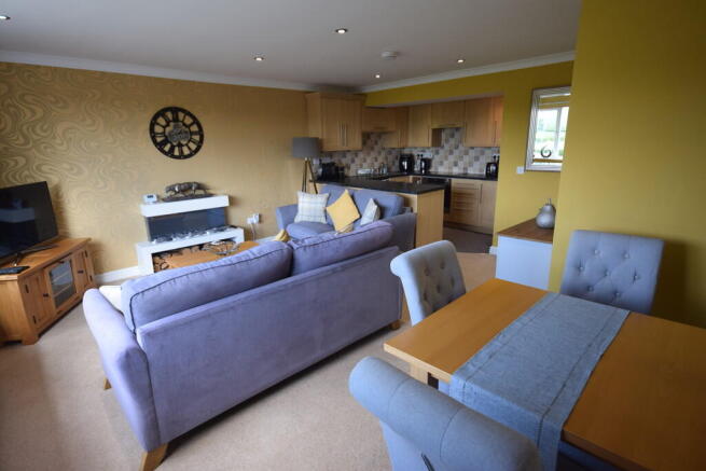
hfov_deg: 90.0
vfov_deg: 67.4
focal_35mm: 18
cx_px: 353
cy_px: 236
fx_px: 353
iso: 400
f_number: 4.5
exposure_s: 1/80
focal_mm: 12
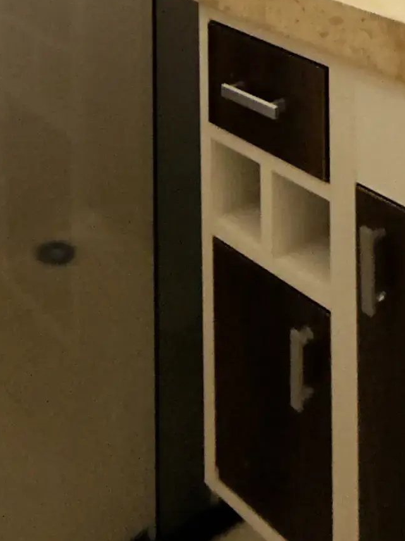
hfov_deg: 22.0
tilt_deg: -0.4
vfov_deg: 22.8
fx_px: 1030
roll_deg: +0.9
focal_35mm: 66
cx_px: 93
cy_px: -312
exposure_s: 1/60
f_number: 2.2
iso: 400
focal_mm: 2.22
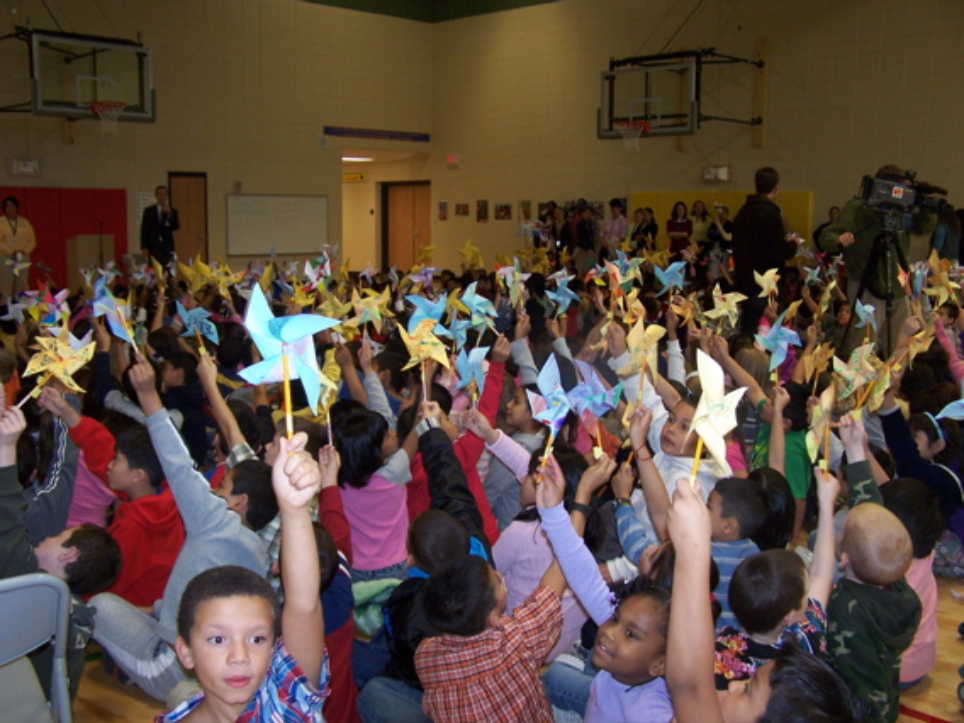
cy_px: 362
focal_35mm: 38
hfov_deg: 49.0
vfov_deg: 37.7
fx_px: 1058
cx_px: 482
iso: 140
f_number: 2.8
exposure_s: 1/60
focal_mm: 6.3
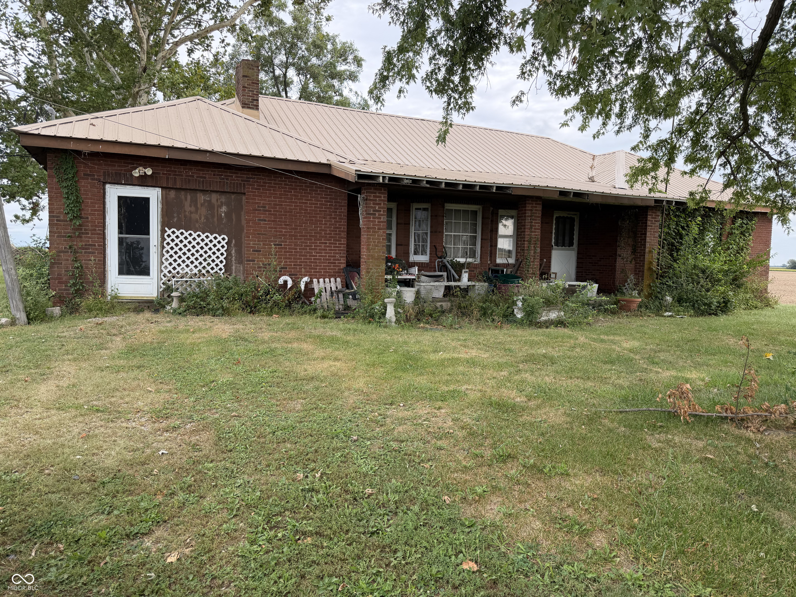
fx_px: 552
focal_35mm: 24
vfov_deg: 56.8
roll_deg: -1.4
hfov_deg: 71.6
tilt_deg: -3.4
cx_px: 398
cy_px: 298
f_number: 1.78
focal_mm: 6.76
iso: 100
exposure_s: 1/955
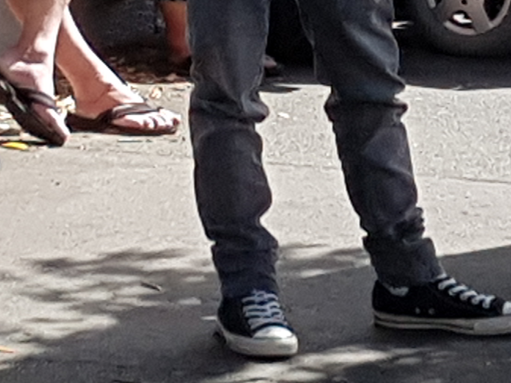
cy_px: -221
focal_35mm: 94
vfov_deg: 14.5
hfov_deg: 20.4
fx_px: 1387
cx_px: 470
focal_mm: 4.2
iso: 50
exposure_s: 1/1080
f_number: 1.7
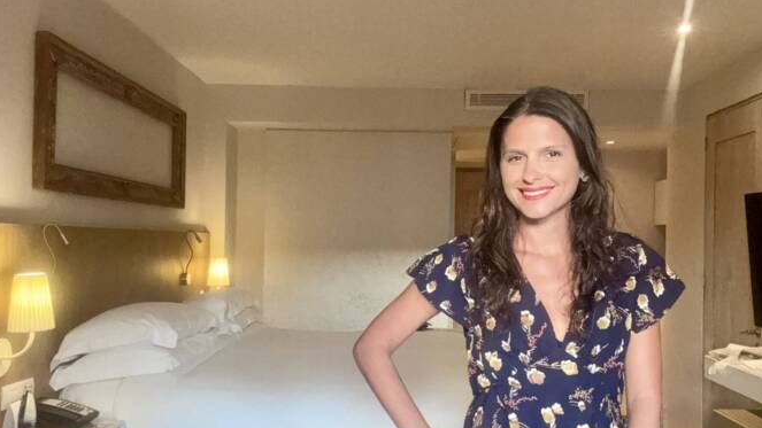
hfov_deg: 58.0
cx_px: 382
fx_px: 687
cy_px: 239
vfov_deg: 34.6
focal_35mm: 34
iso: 160
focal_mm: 2.69
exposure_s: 1/60
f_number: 1.9
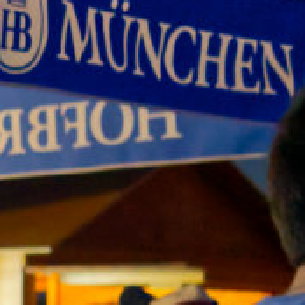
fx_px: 2243
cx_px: -591
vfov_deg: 7.7
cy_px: 323
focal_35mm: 225
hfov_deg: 7.0
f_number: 2.8
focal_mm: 30
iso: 6400
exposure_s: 1/160
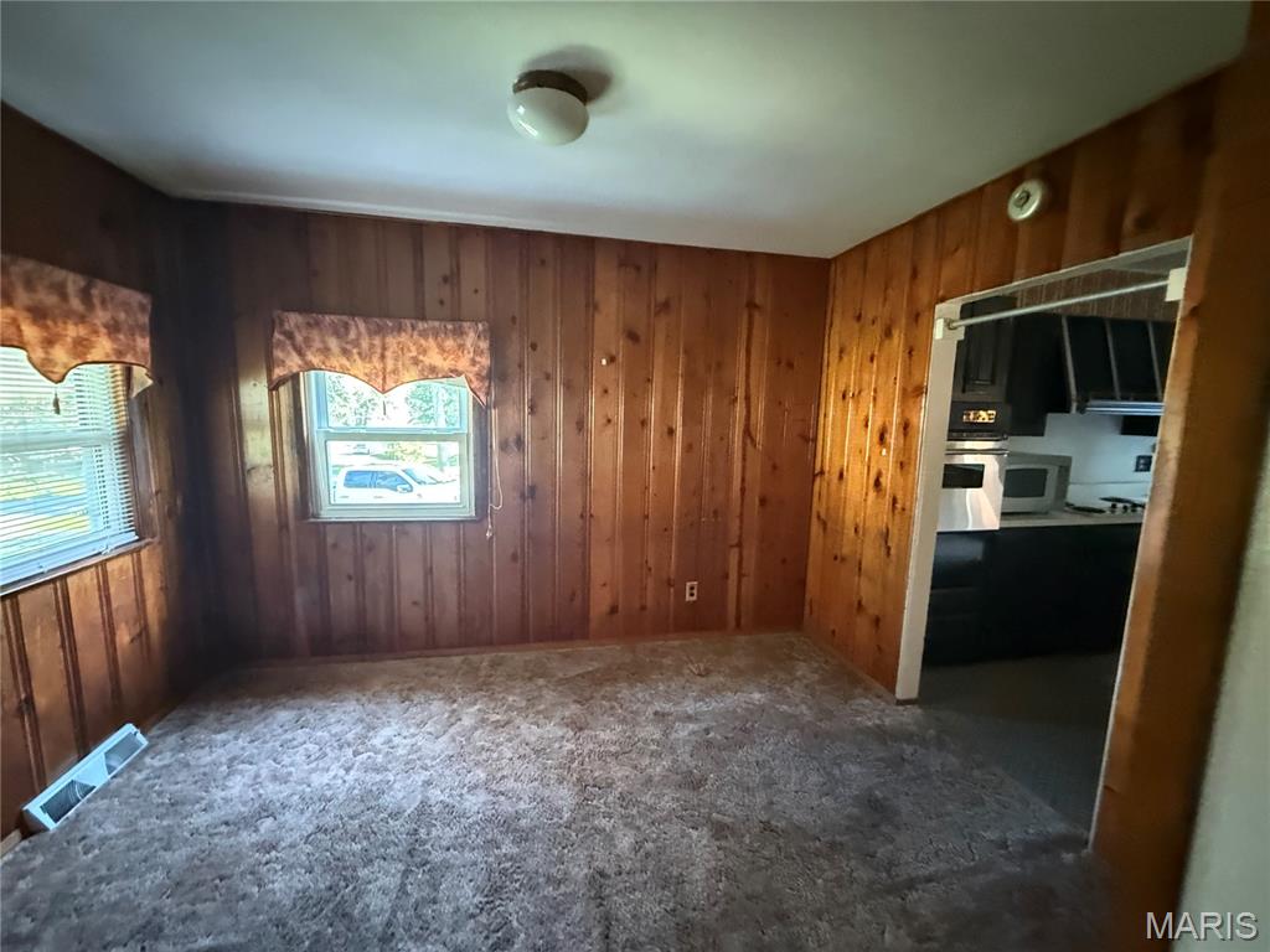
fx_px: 514
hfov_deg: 102.1
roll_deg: +0.2
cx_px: 635
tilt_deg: -8.3
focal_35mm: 14
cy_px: 476
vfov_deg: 85.7
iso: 1600
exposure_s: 1/43
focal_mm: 2.22
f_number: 2.2
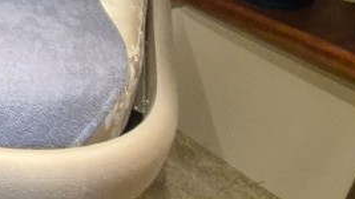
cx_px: -238
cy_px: -45
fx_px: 499
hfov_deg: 24.4
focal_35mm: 53
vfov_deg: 20.9
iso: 1600
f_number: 2.2
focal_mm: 2.2
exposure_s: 1/50
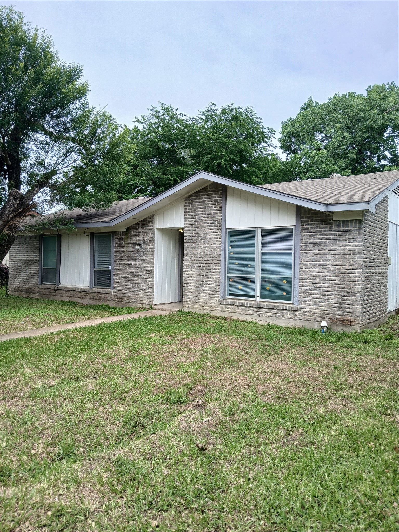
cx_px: 200
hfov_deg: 53.1
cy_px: 266
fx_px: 400
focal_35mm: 26
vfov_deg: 67.3
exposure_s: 1/302
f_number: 1.8
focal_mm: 3.98
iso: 20
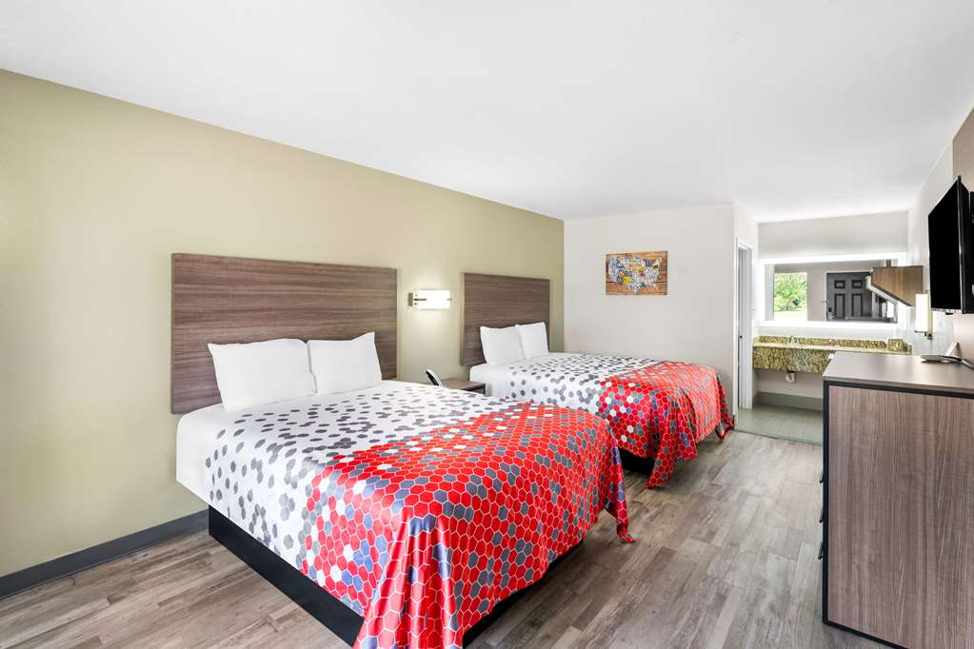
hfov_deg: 96.7
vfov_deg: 73.7
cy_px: 324
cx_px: 487
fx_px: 433
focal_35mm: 16
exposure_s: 1.3
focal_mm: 16
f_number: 8
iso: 100
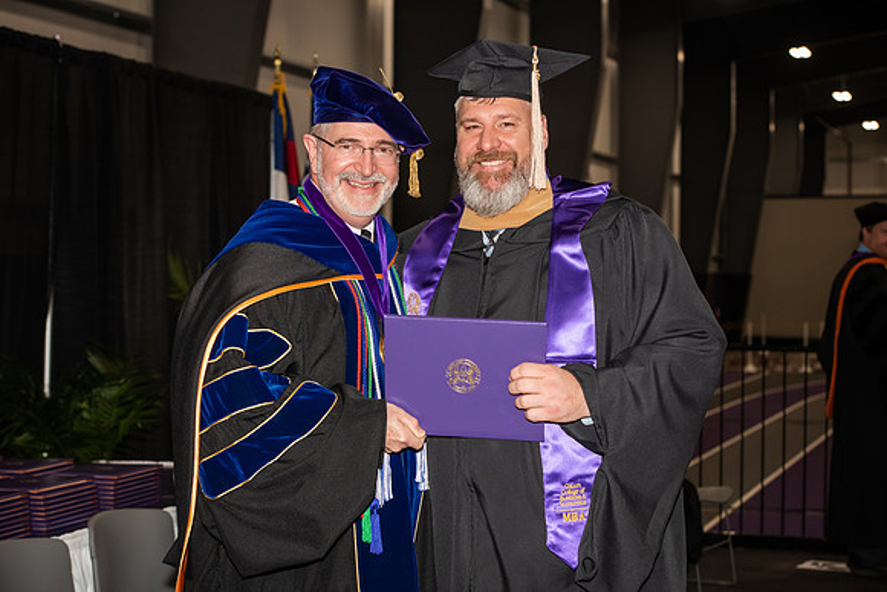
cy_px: 296
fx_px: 1725
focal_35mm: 70
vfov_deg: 19.5
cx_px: 444
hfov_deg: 28.8
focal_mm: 70
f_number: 5.6
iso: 1000
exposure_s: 1/200
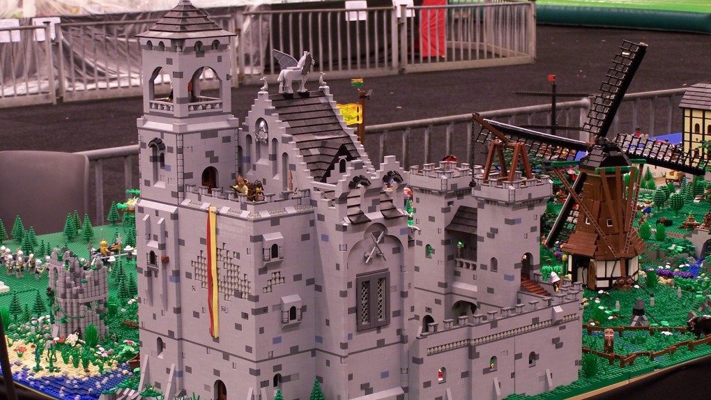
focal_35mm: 82
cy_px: 203
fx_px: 1546
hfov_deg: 25.9
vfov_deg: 14.7
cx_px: 356
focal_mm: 12.4
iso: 80
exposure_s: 1/2
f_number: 3.2
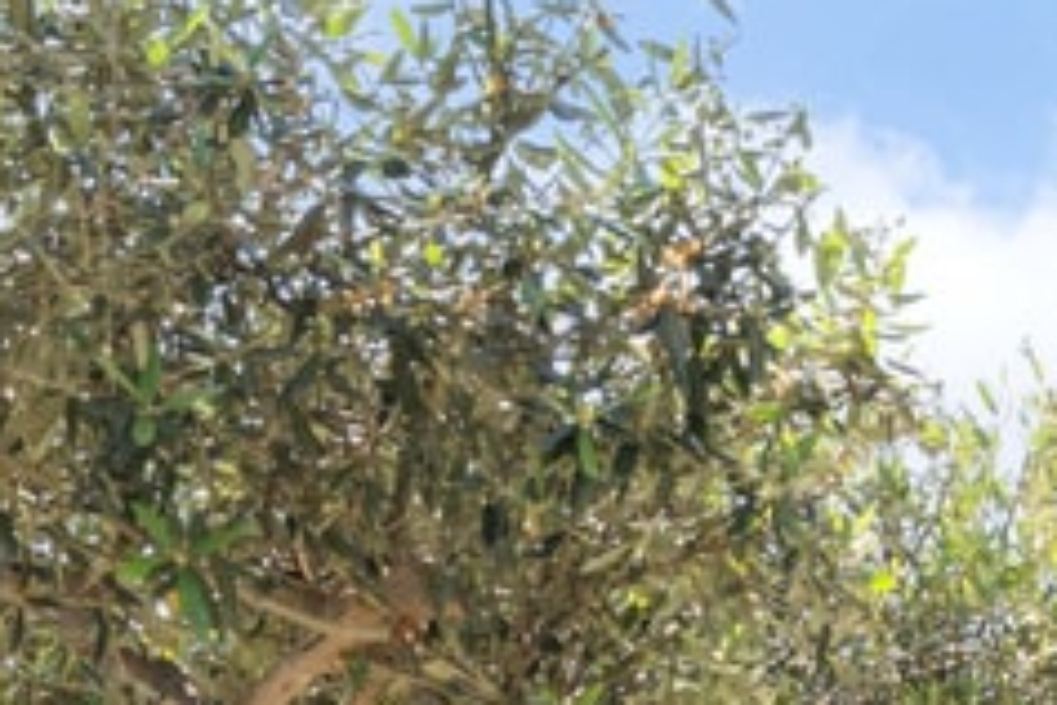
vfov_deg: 11.4
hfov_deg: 21.0
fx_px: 2848
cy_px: 1740
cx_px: 531
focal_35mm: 97
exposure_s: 1/125
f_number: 9
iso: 500
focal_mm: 17
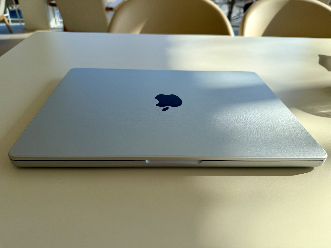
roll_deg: -2.5
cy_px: 124
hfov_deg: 71.6
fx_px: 229
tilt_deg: -34.1
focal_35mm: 24
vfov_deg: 56.8
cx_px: 166
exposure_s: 1/1727
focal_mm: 6.76
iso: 80
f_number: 1.78
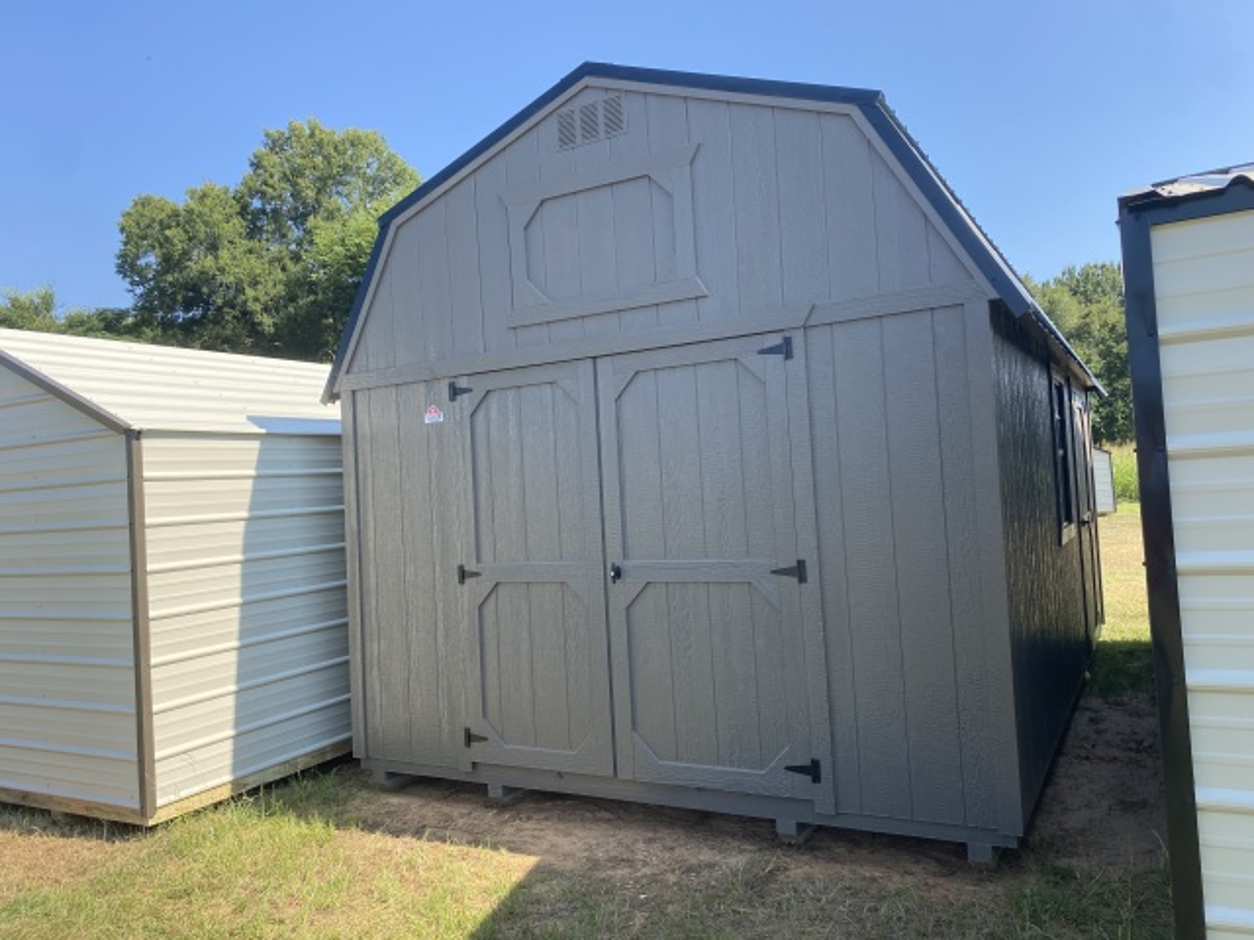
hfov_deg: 67.3
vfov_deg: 53.1
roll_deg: +1.2
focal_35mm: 26
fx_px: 942
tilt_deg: +3.4
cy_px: 470
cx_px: 627
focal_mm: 4.25
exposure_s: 1/1082
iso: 32
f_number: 1.8
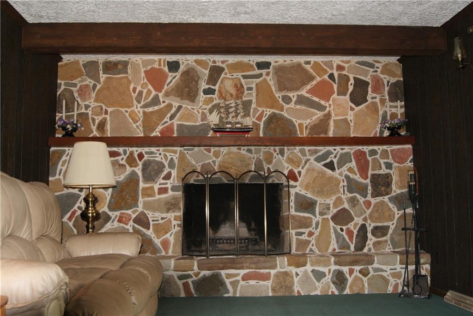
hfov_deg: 53.1
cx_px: 236
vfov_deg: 36.9
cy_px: 158
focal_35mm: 36
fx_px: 473
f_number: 5.6
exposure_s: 1/60
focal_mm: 24
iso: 400
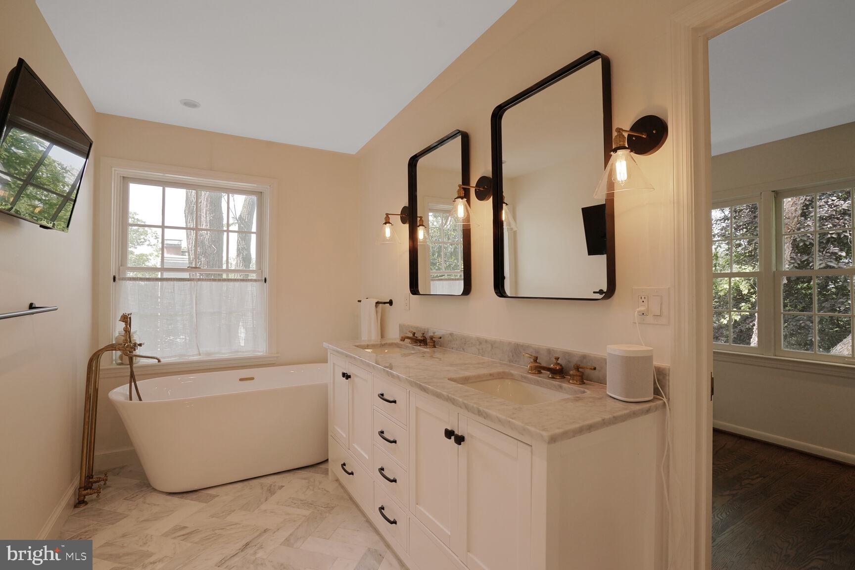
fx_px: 380
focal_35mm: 16
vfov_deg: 73.7
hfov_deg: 96.7
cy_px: 285
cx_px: 428
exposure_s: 1/60
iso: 800
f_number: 8
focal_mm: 16
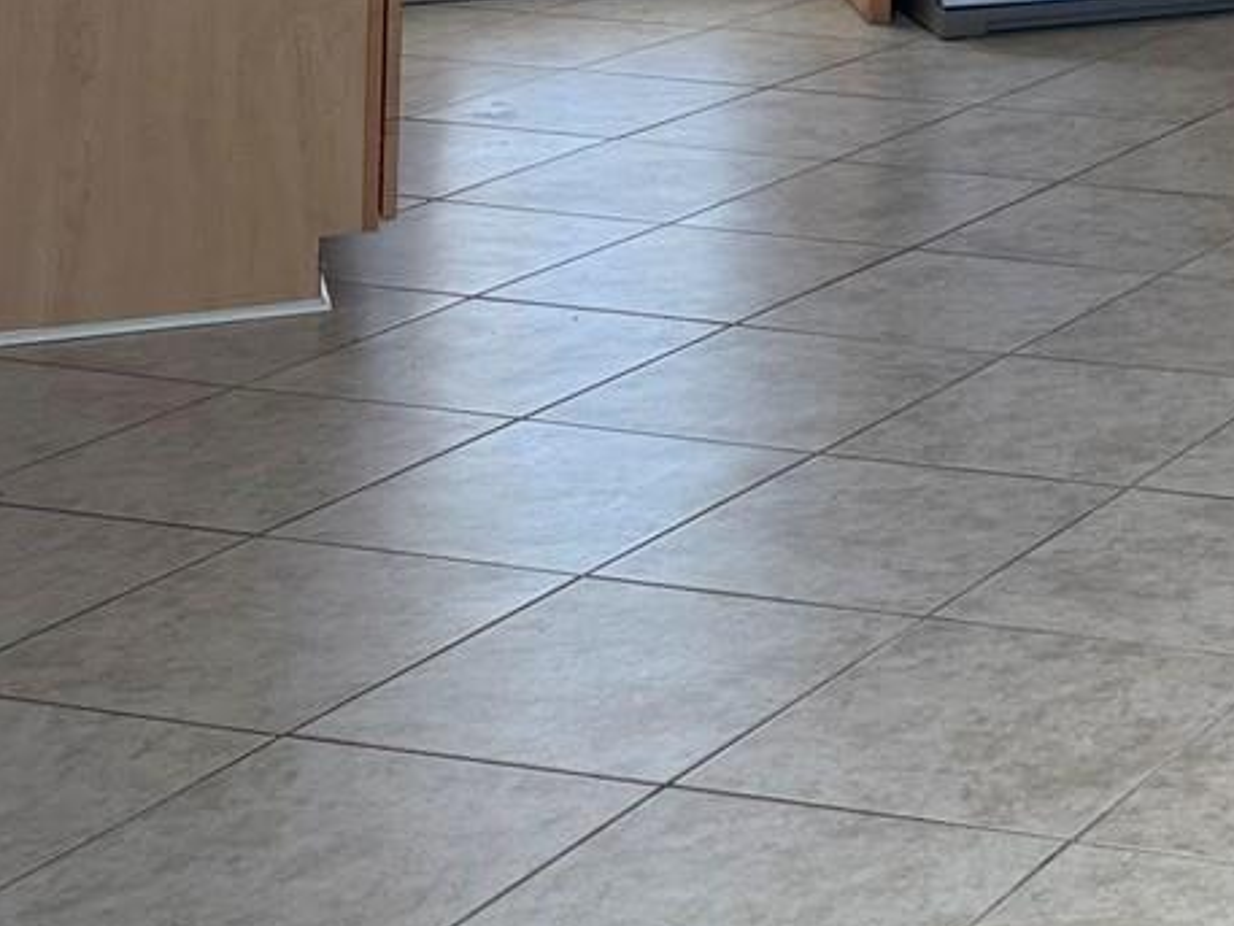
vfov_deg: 16.0
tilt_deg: -1.5
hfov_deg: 18.7
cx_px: 2133
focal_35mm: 84
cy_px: -508
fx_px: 2995
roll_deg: -2.7
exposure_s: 1/217
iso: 80
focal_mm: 6.76
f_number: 1.78
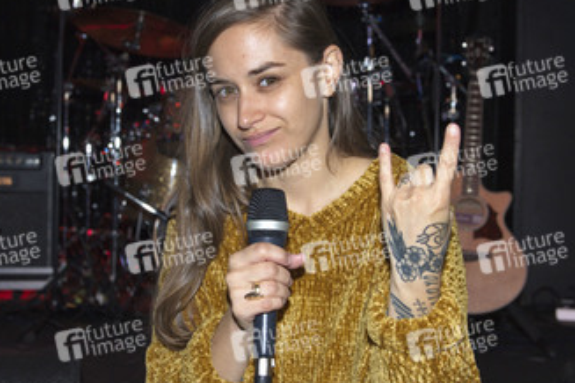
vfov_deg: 30.5
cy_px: 209
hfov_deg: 44.5
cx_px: 299
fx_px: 703
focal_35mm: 44
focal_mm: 32
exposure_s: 1/250
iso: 800
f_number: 5
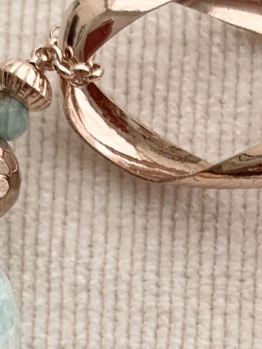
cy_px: 578
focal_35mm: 153
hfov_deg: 9.5
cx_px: 330
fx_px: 1545
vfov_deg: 12.1
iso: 32
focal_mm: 4.25
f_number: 1.8
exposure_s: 1/122
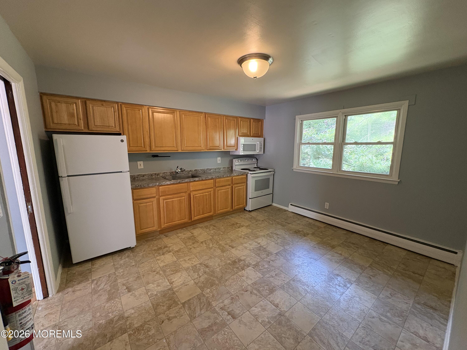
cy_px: 175
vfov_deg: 85.7
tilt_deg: -8.4
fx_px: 189
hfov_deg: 102.1
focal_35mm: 14
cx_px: 234
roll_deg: +0.5
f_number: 2.2
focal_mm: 2.22
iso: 400
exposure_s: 1/60
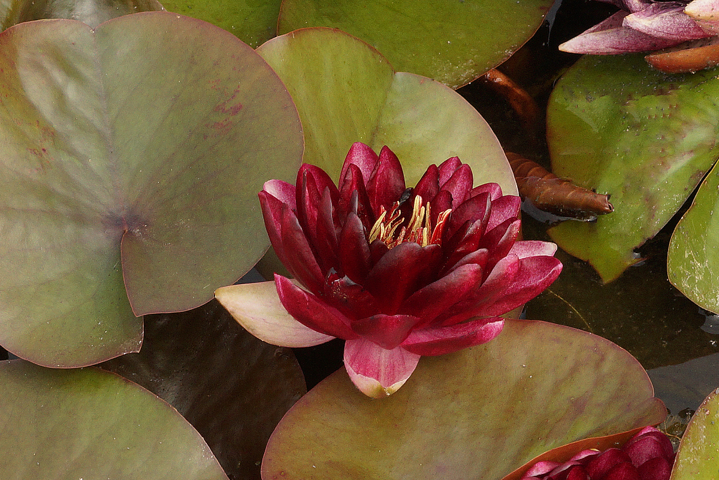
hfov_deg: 13.7
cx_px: 360
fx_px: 2996
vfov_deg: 9.1
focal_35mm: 150
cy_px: 240
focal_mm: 100
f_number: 13
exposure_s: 1/160
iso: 400
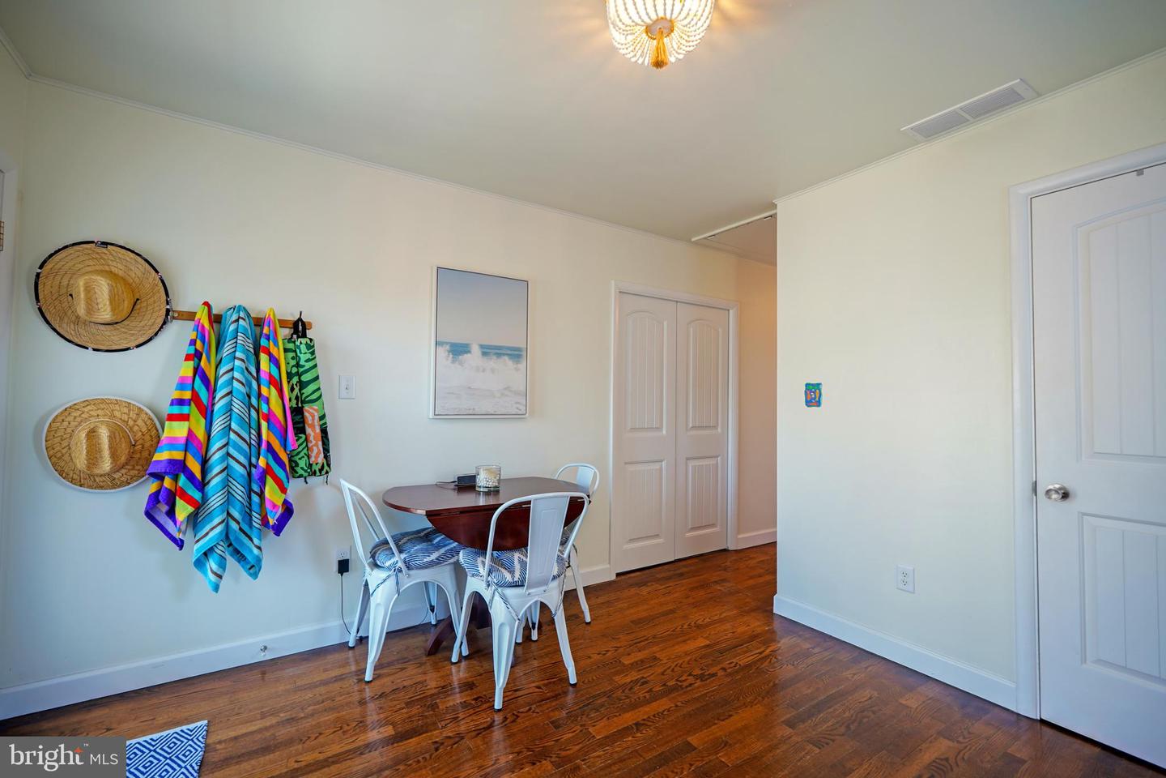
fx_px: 486
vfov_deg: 77.3
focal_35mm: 15
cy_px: 389
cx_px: 583
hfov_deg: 100.4
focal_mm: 10
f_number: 2.8
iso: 100
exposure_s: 1/30
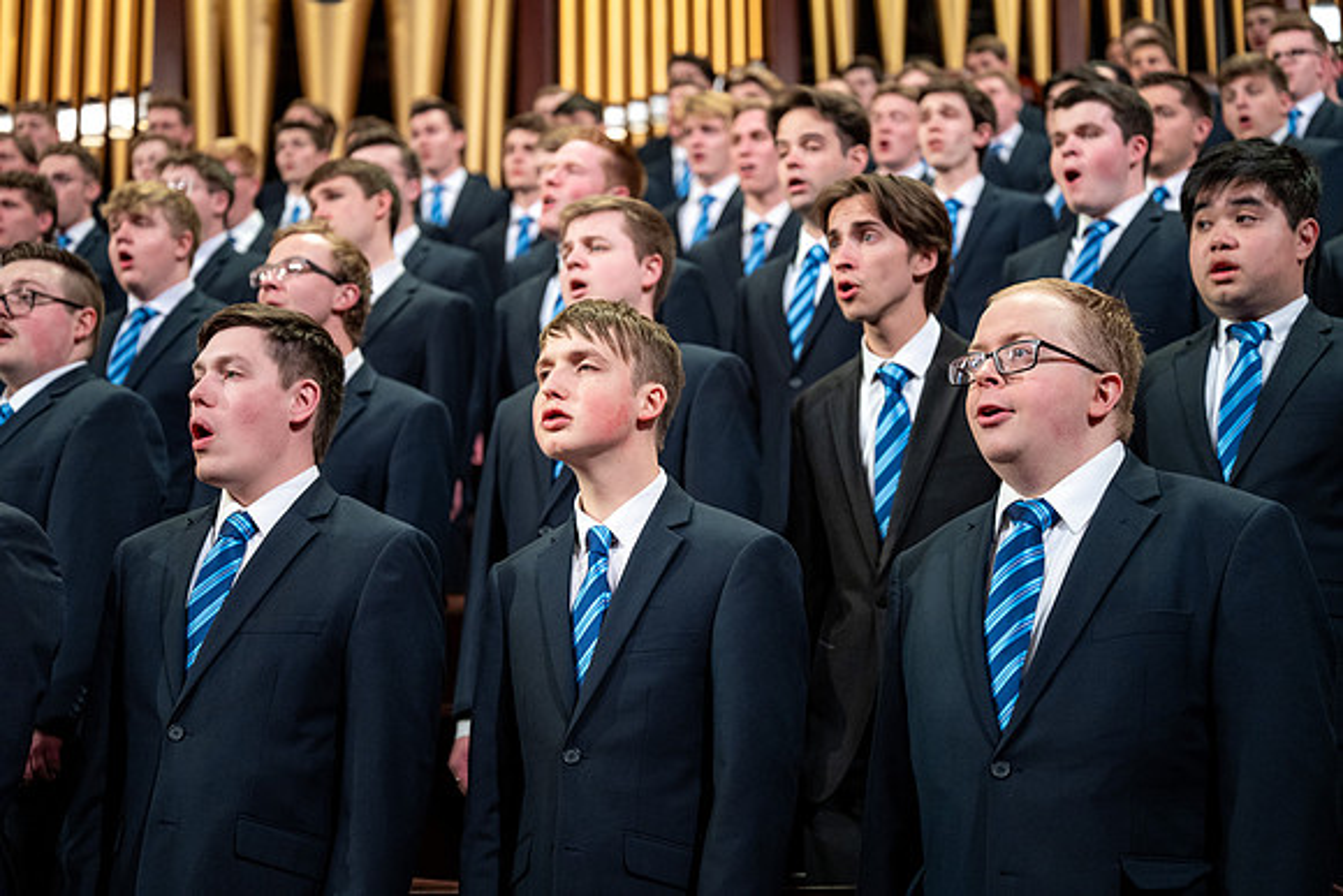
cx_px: 672
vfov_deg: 24.2
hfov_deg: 35.6
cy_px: 448
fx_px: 2090
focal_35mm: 56
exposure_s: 1/320
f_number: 2.8
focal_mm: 56
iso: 1600
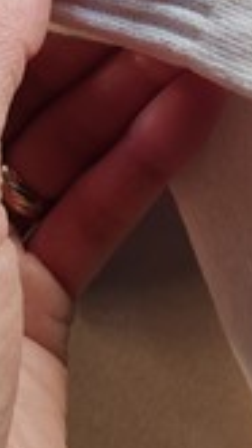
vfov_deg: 22.5
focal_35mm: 89
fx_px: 1056
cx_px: 318
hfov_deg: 13.2
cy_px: -49
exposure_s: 1/100
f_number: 1.9
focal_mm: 6.12
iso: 1000
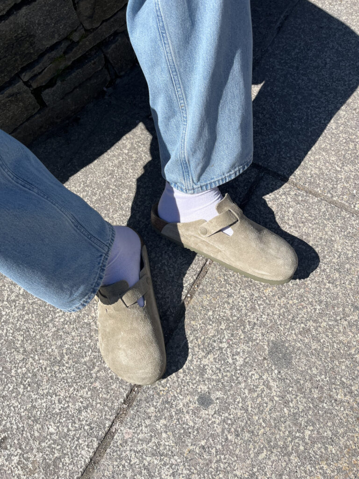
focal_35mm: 26
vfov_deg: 67.3
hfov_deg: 53.1
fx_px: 360
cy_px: 240
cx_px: 180
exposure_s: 1/4651
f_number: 1.6
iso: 50
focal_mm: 5.1
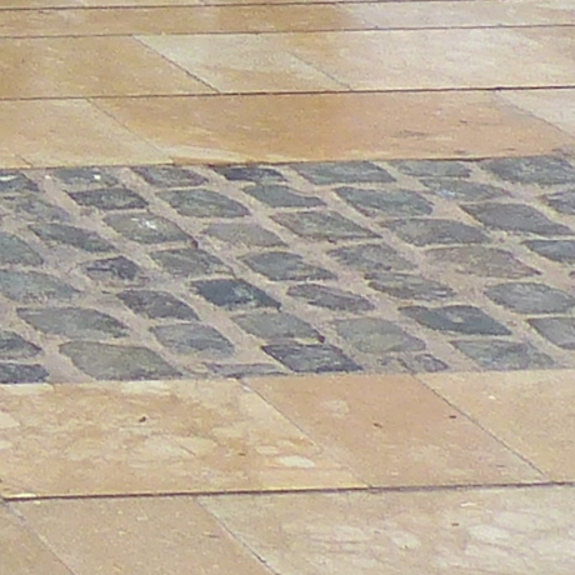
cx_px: -1148
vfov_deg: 6.8
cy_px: -720
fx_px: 4623
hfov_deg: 6.5
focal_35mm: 246
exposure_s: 1/500
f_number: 4
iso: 100
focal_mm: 5.7
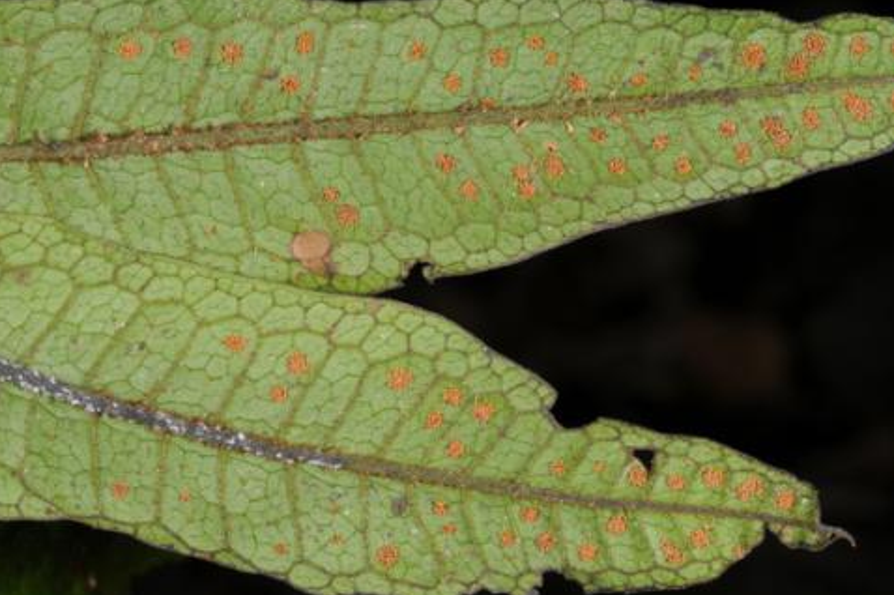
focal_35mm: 113
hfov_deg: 18.1
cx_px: 555
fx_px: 2804
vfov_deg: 12.1
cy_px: 246
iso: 200
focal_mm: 60
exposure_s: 1/60
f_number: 32
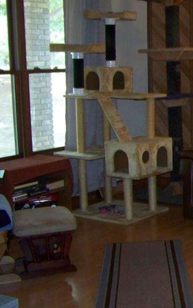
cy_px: 141
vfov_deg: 29.8
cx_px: 274
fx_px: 580
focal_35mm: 69
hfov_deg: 17.3
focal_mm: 5.85
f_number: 2.8
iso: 200
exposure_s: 1/30
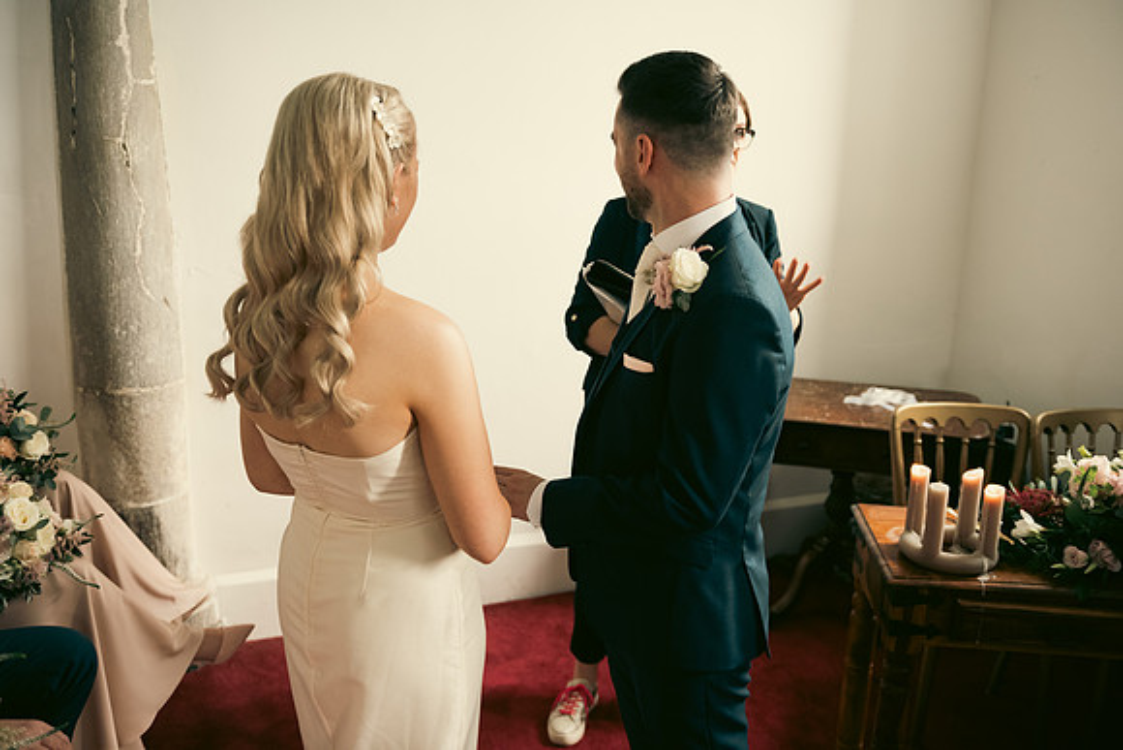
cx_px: 562
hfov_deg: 58.7
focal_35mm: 32
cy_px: 375
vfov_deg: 41.1
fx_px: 998
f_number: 3.5
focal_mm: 32
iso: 800
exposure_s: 1/160
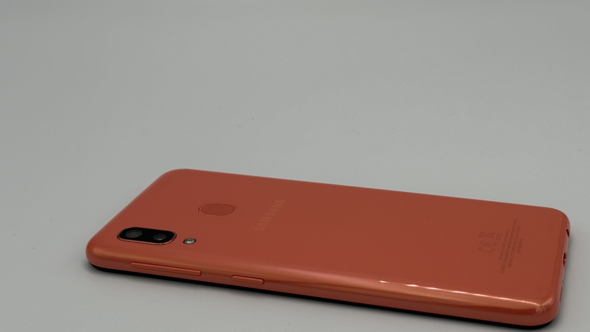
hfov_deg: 34.3
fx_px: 954
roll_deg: +0.2
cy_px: 181
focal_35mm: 61
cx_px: 340
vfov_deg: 19.7
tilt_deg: -23.9
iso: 64
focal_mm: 6.76
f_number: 1.78
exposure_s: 1/1403
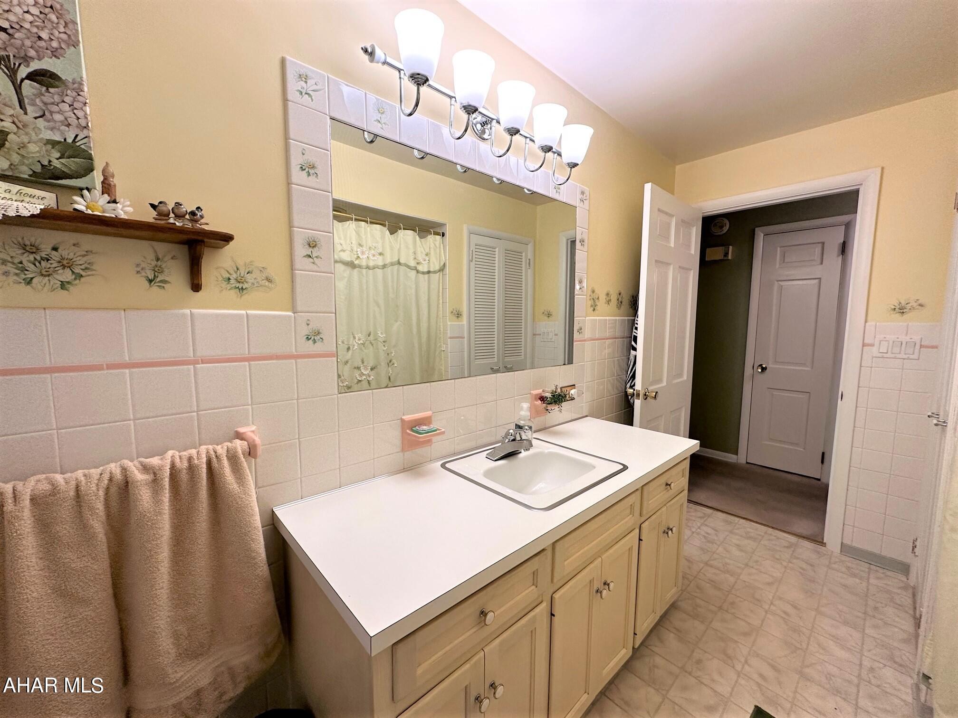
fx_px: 387
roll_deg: -0.3
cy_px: 359
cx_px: 479
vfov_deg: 85.7
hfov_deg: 102.1
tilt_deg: -6.6
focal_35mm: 14
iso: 160
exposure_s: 1/120
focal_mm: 2.22
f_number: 2.2
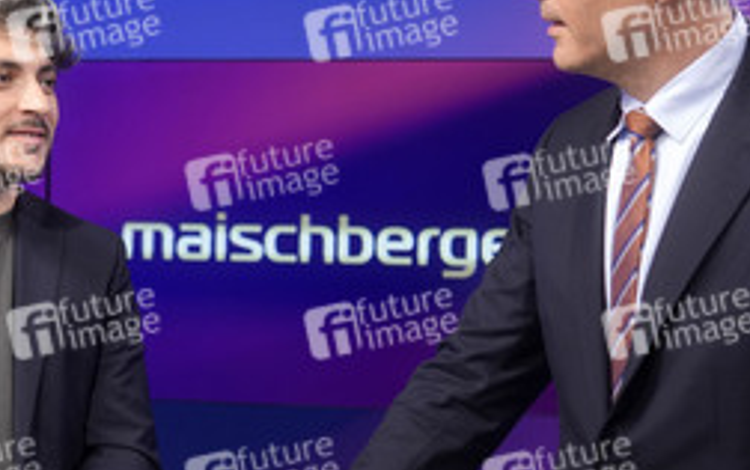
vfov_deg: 16.0
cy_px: 250
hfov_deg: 25.2
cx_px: 302
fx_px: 1678
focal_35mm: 82
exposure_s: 1/160
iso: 640
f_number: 2.2
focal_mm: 30
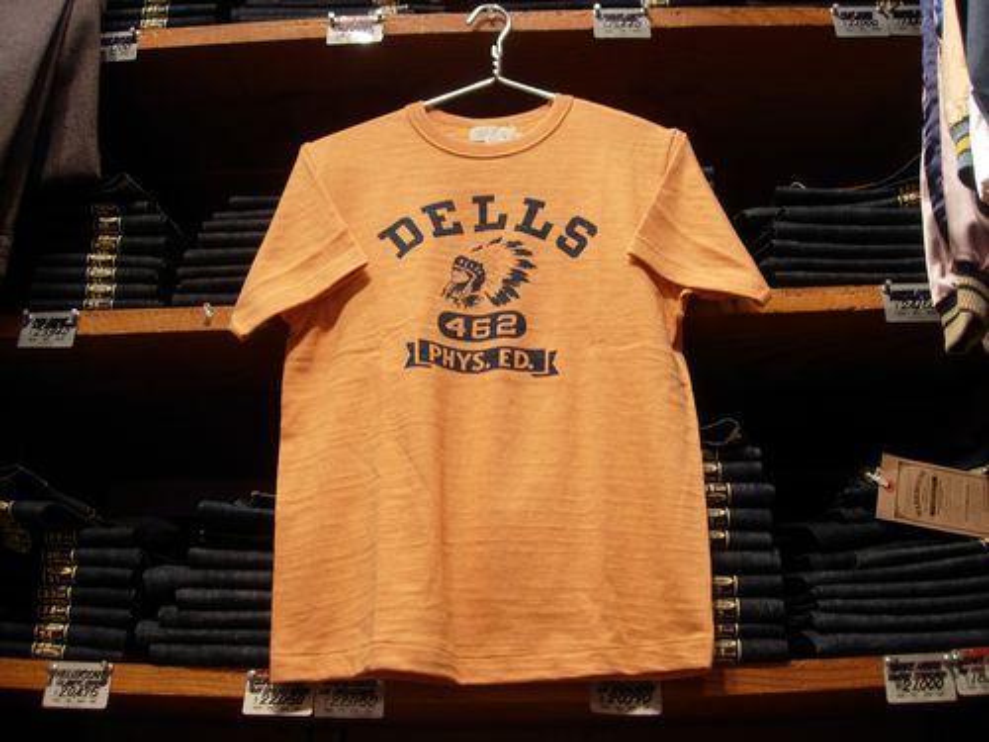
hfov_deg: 49.0
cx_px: 494
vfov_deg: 37.7
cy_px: 371
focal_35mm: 38
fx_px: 1086
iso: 64
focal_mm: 7.8
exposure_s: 1/5.9
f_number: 2.8
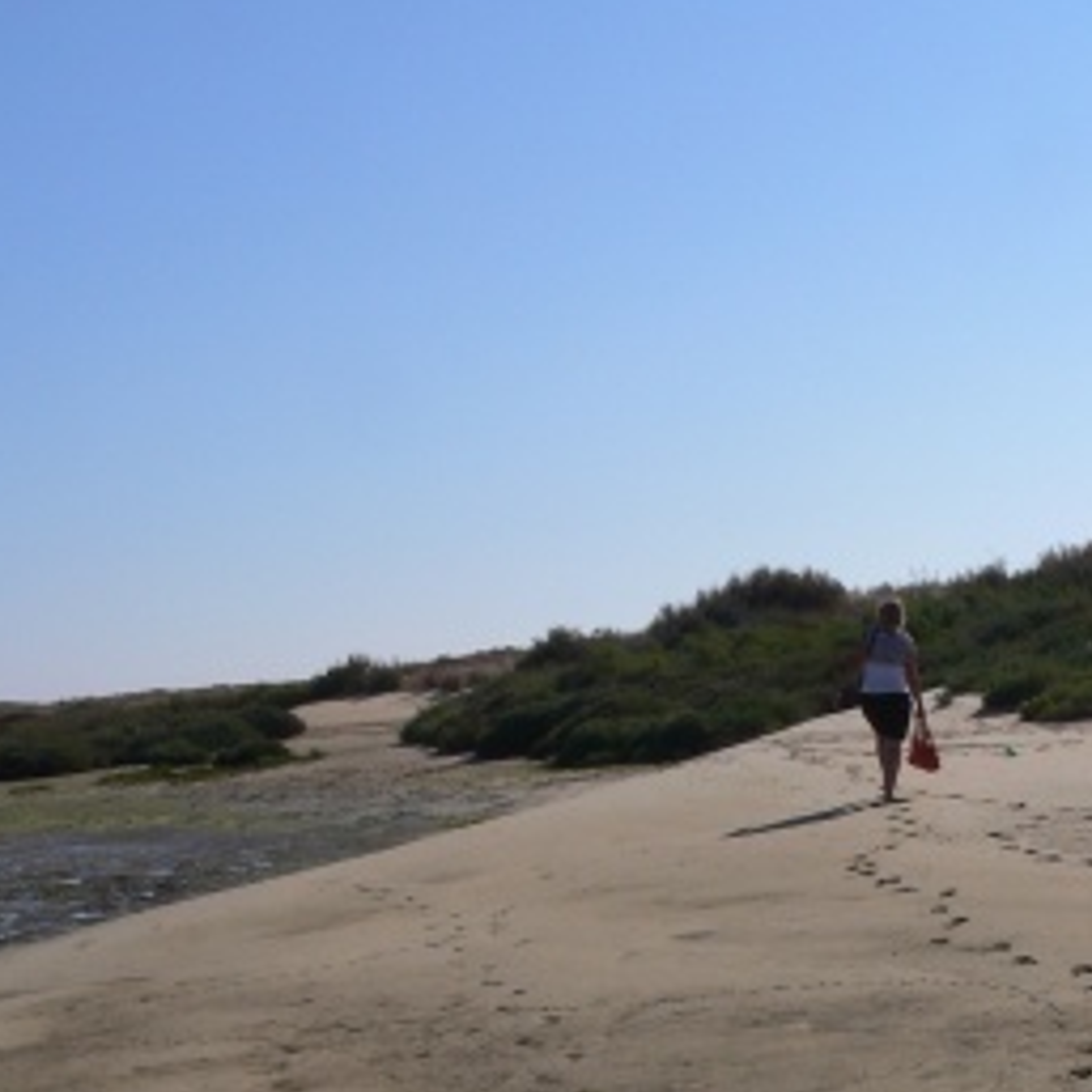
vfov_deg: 21.6
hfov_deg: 22.3
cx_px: 786
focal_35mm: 77
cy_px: 1130
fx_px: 2748
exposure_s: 1/400
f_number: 8
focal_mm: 7.4
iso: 80
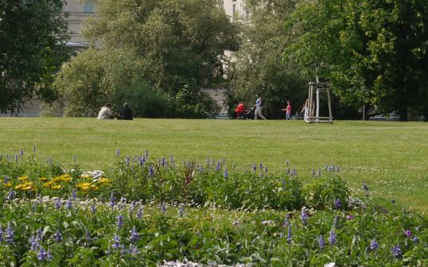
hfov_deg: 16.6
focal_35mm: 125
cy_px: 34
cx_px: 115
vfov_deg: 10.4
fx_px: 1458
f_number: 9
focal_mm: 31
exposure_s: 1/200
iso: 100
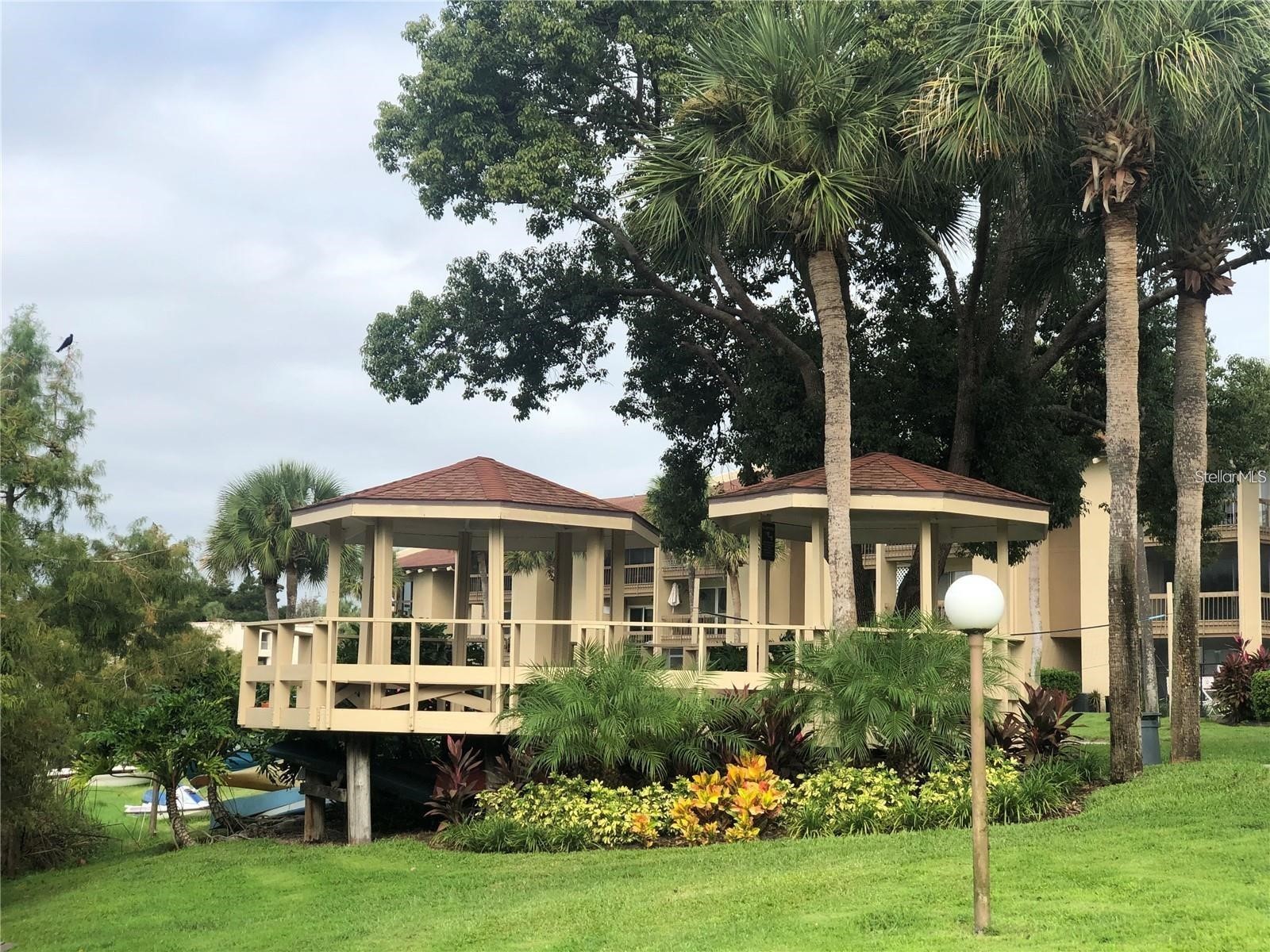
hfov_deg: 36.8
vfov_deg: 28.0
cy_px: 476
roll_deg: -2.0
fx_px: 1908
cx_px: 635
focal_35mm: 52
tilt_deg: +7.5
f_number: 2.4
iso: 16
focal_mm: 6
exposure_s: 1/552
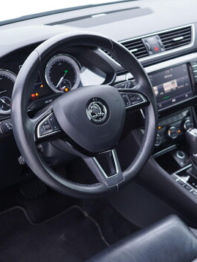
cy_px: 133
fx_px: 402
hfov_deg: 27.5
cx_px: 115
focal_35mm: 53
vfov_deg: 36.2
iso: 250
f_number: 2.8
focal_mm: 24
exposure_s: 1/40
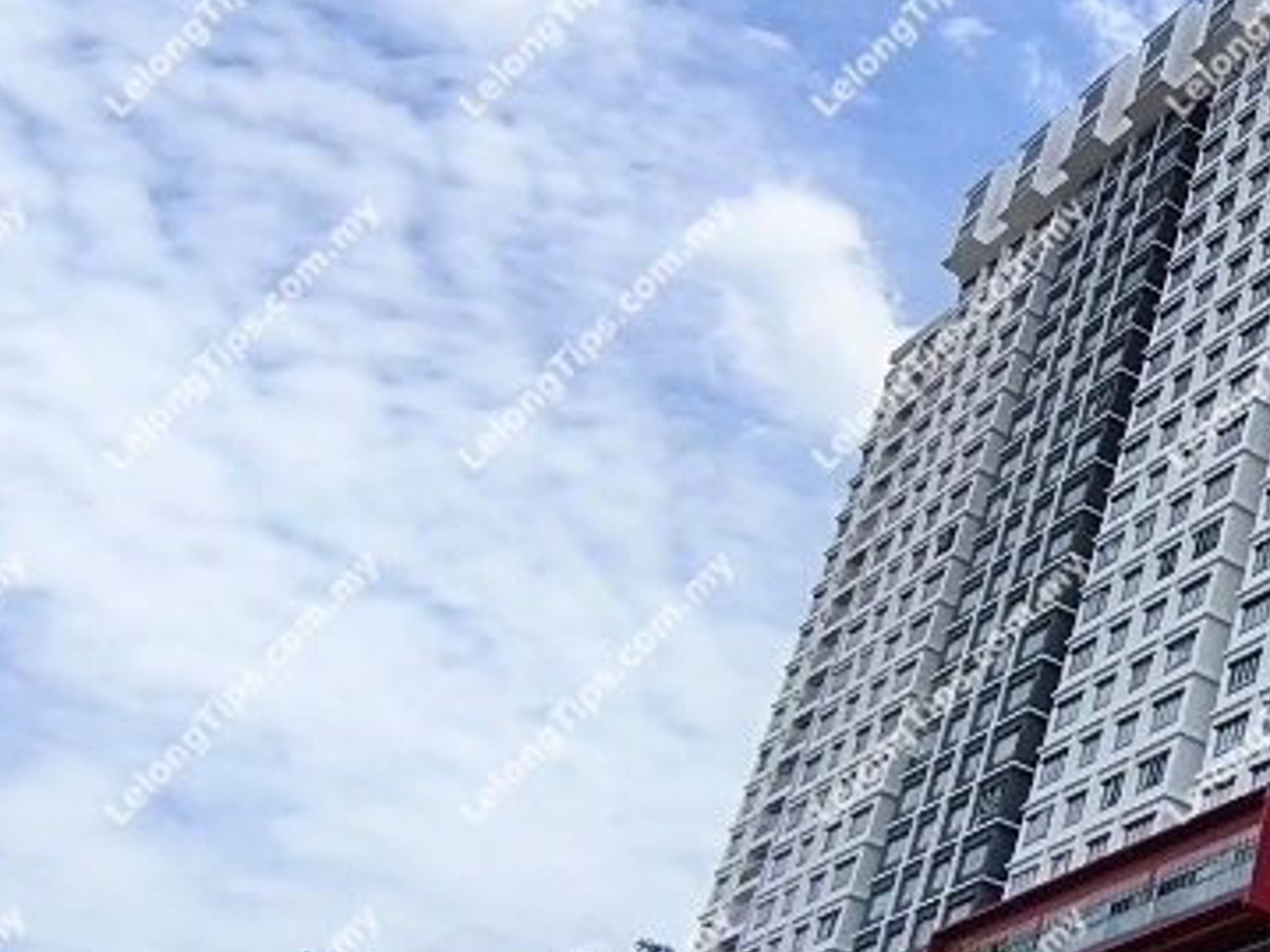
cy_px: 359
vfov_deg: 28.4
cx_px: 1514
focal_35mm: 51
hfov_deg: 31.6
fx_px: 1870
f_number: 2.2
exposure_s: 1/3565
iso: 50
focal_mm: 1.65
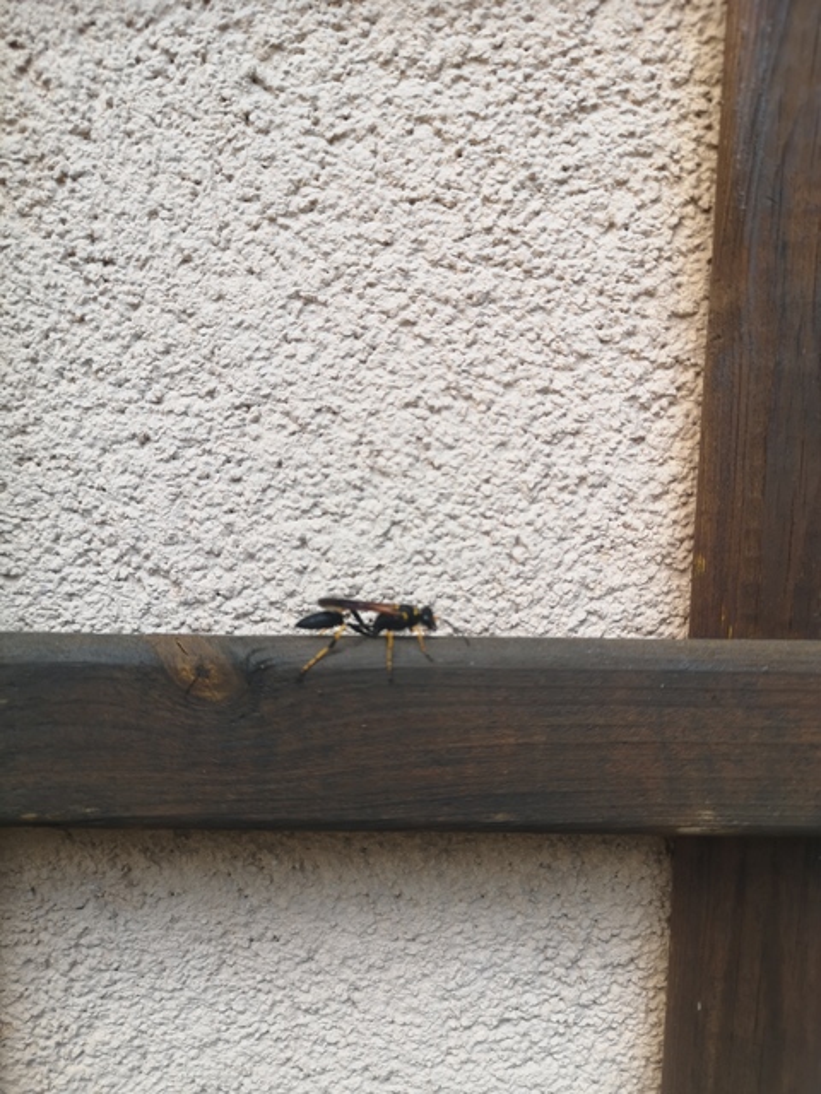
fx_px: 854
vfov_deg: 65.3
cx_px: 410
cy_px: 547
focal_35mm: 27
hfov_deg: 51.4
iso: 50
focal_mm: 5.58
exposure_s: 1/392
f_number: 1.8
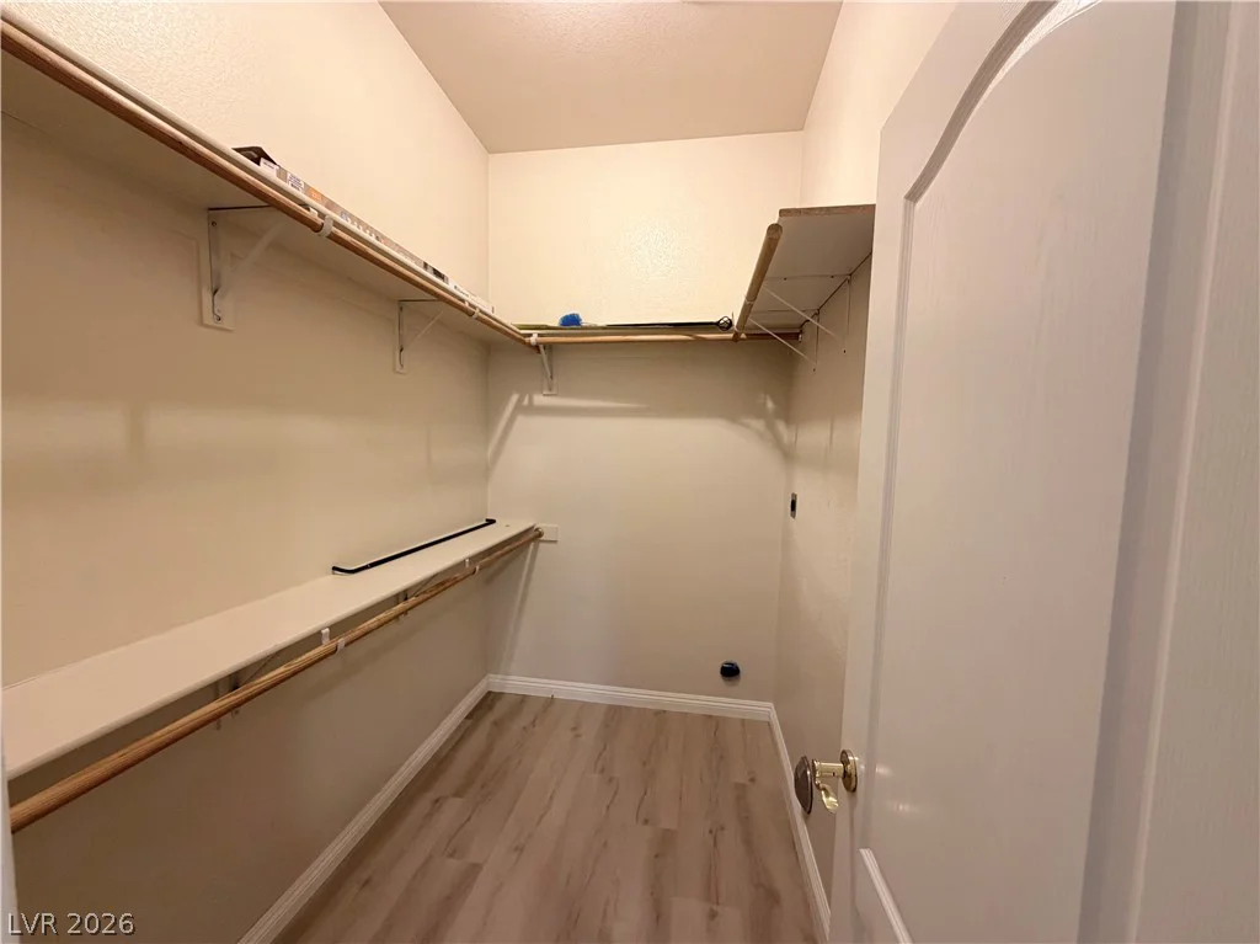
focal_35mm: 14
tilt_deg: -5.0
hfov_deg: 102.1
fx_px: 509
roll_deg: -0.9
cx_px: 630
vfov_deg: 85.6
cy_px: 472
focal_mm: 2.22
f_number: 2.2
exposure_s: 1/62
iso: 250
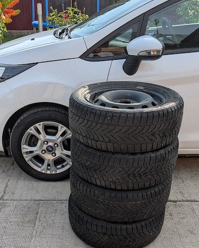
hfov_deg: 36.5
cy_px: 183
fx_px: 302
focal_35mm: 41
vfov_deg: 43.5
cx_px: 88
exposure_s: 1/9346
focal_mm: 4.53
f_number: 1.7
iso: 29
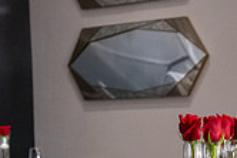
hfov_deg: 20.2
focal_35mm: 98
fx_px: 646
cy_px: 157
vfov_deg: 13.8
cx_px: 233
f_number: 2.8
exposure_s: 1/15
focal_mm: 28
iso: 4000
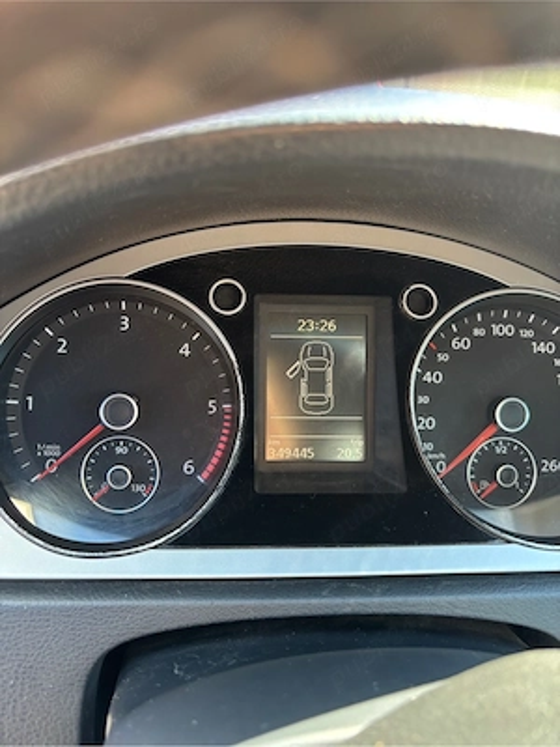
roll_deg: -3.8
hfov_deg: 53.1
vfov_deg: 67.3
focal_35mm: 26
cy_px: 374
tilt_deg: -26.6
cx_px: 280
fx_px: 561
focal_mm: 5.96
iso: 125
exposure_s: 1/100
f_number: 1.6
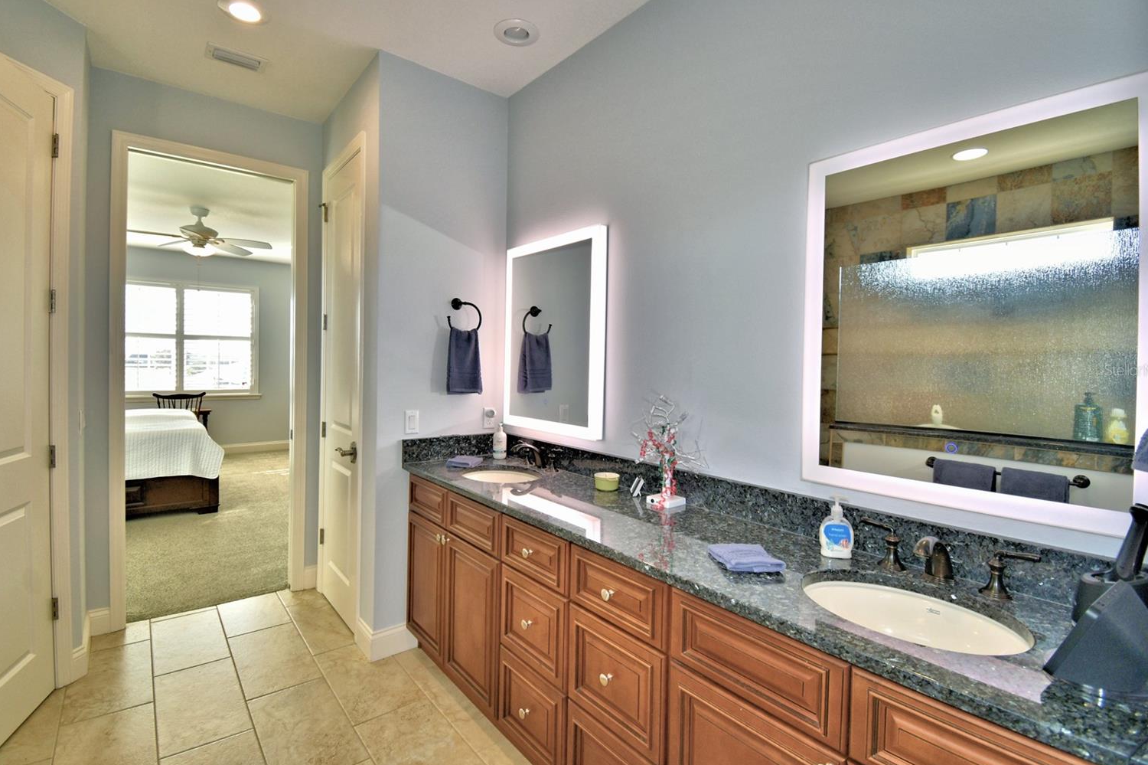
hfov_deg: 96.7
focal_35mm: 16
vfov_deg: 73.7
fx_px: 510
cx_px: 560
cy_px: 370
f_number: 4.5
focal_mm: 10
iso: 125
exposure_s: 1/60
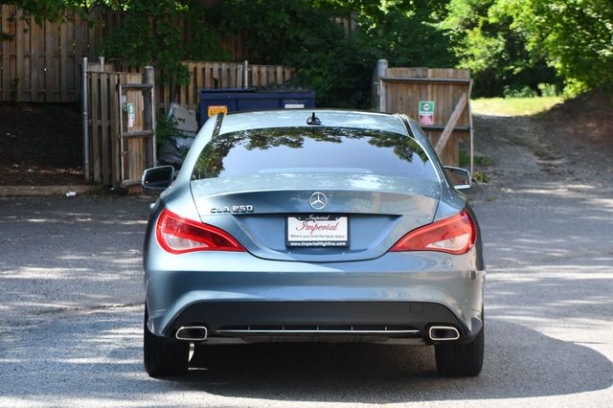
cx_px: 306
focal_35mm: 108
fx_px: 1838
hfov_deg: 18.9
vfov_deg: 12.7
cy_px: 204
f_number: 5.6
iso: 200
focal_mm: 72
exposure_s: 1/250
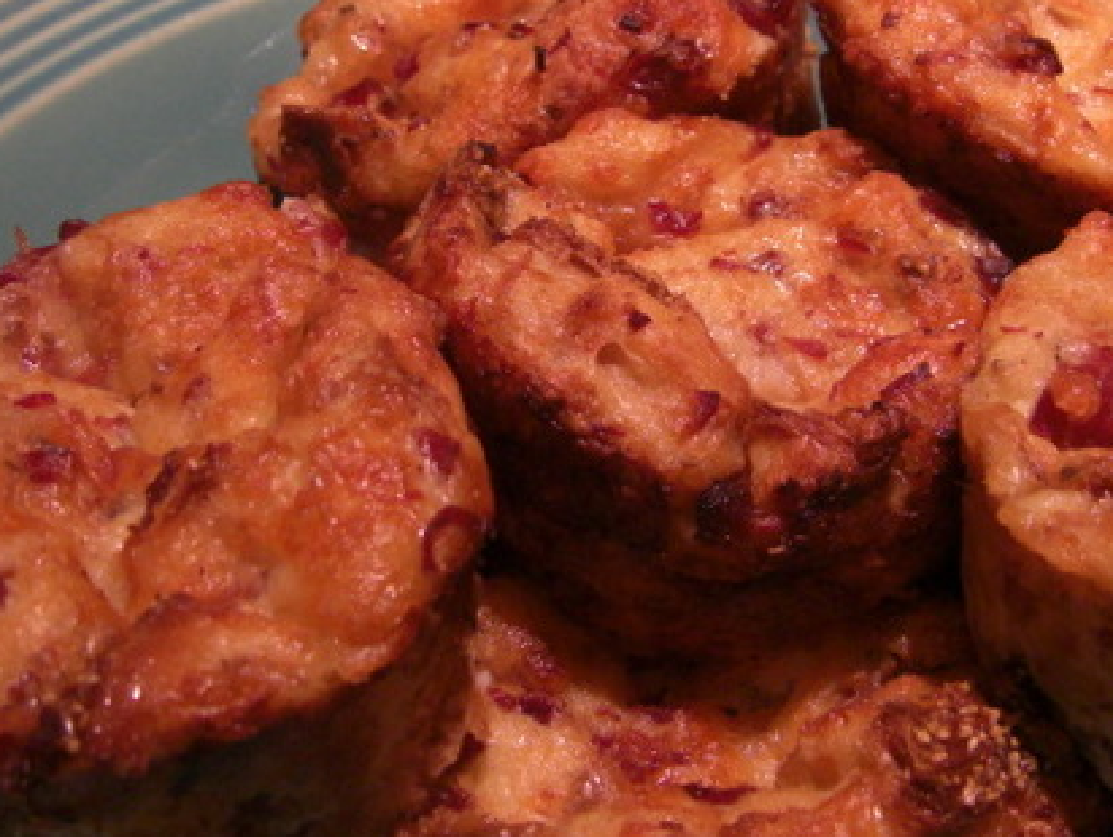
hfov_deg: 27.7
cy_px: 266
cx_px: 597
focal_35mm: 70
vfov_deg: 21.0
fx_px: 2253
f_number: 3.6
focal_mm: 7.9
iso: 200
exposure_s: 1/50
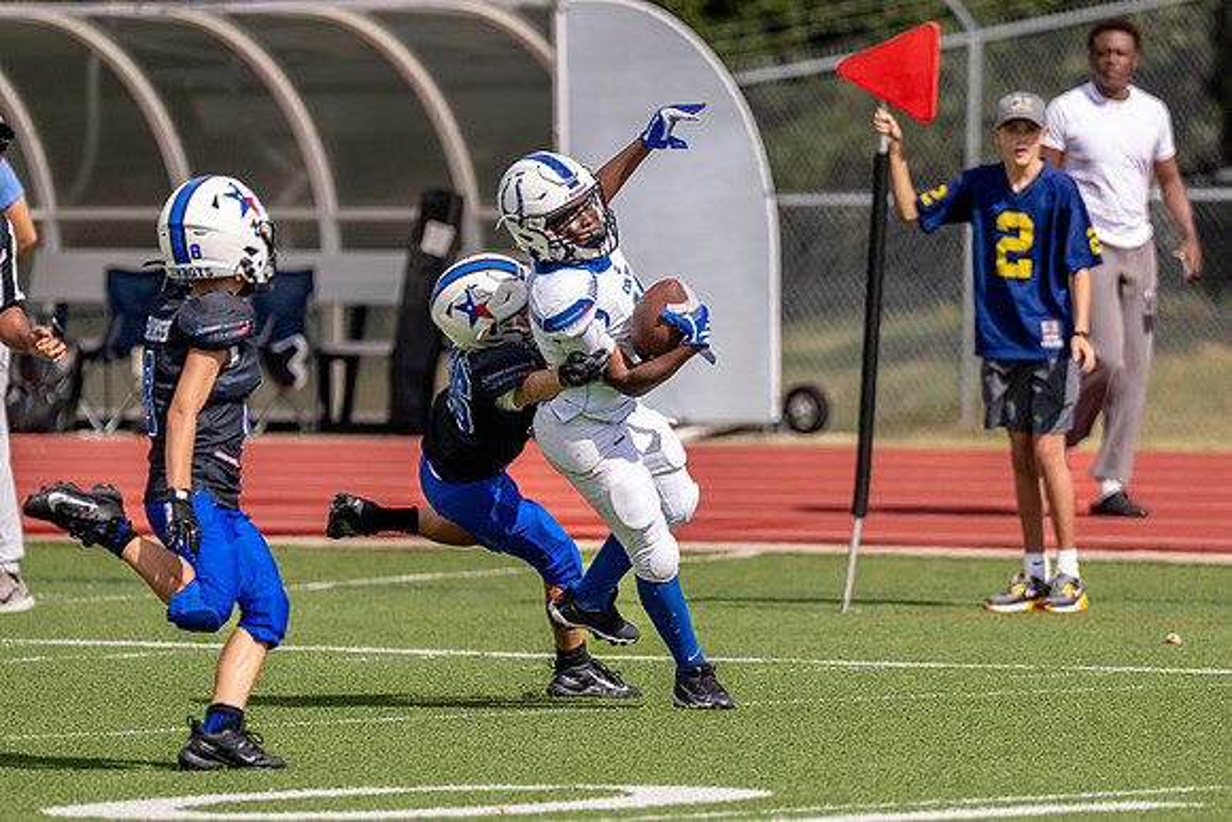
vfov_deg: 3.6
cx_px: 646
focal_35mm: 387
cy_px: 425
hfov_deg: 5.3
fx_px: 13256
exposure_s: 1/10000
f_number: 2.8
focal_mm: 200
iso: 250
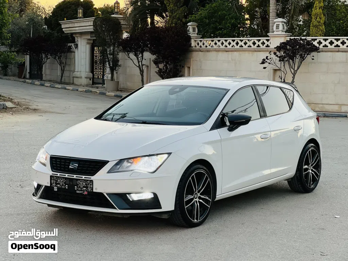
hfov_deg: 25.3
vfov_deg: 19.1
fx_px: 774
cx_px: 174
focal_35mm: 77
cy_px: 130
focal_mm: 9
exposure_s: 1/121
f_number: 2.8
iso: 50
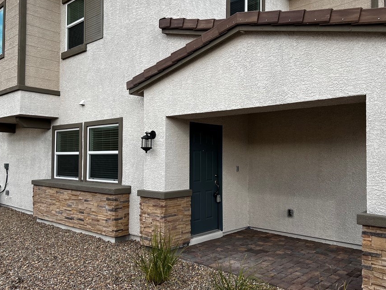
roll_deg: -0.6
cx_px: 210
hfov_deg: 58.3
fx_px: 346
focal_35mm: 31
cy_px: 145
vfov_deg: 45.4
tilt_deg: +1.4
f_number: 1.5
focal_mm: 5.7
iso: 50
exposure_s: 1/1412
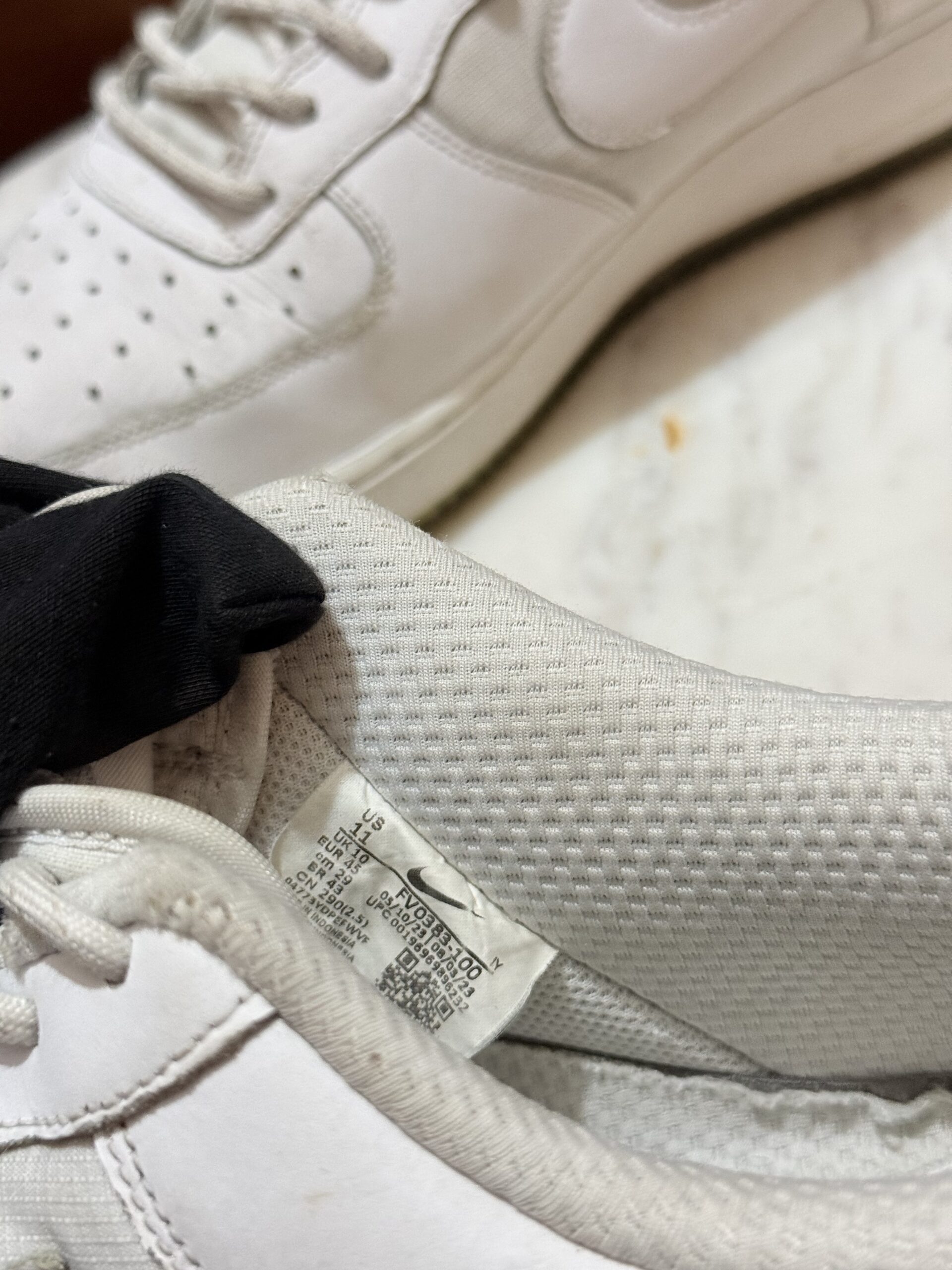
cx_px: 476
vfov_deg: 39.7
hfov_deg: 30.3
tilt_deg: -47.4
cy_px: 635
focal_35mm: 48
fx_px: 1760
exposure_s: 1/50
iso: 250
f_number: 1.78
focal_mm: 6.76
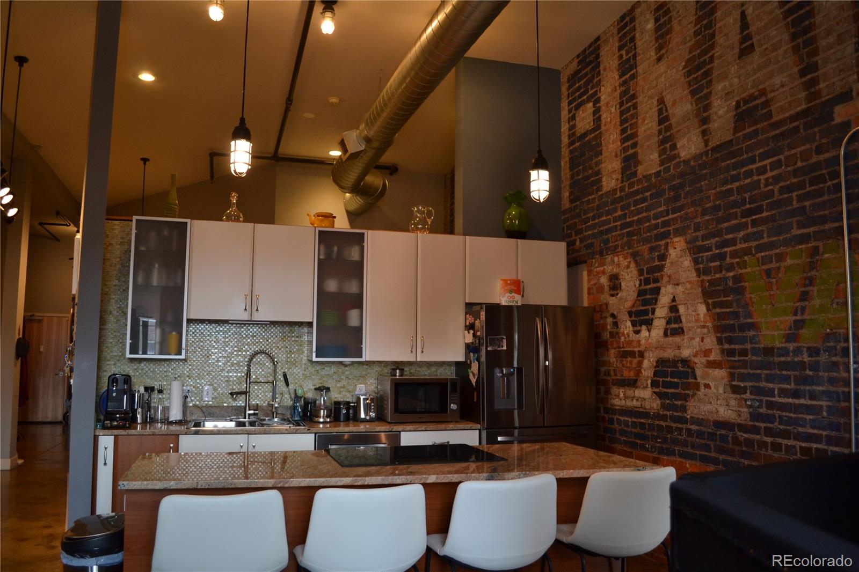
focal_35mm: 27
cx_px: 430
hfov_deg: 67.4
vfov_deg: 47.9
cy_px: 286
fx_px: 644
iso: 400
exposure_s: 1/25
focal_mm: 18
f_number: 3.5
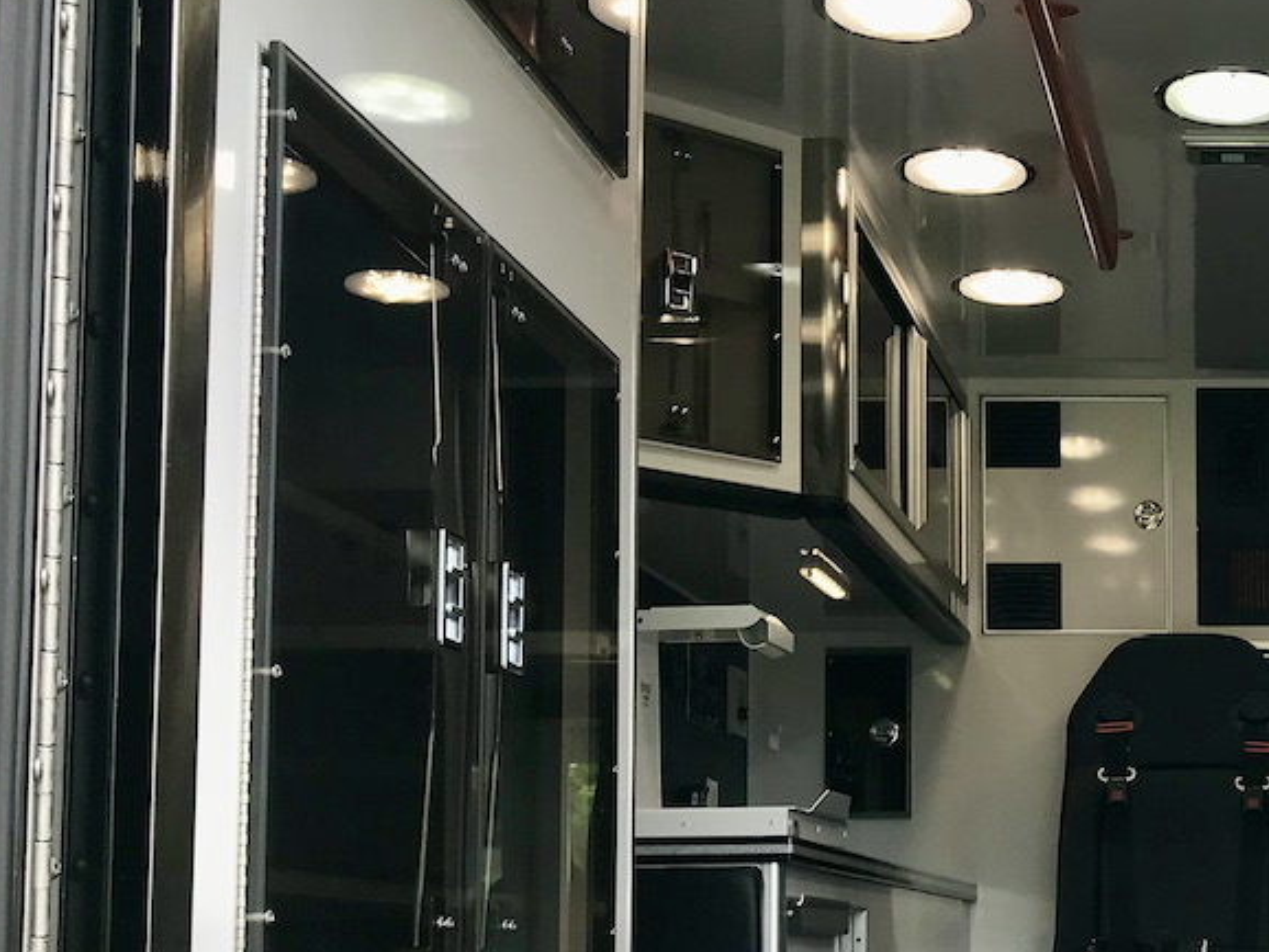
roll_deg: -1.0
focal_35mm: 62
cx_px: 1344
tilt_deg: +2.8
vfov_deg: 23.2
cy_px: 794
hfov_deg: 28.7
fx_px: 2274
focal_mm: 3.99
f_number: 1.8
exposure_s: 1/465
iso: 20
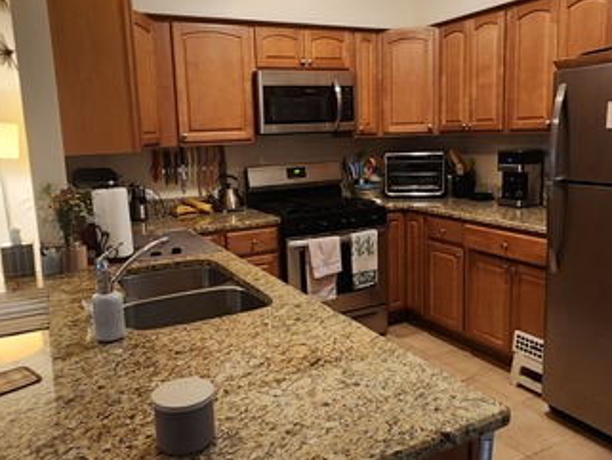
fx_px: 478
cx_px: 289
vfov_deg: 51.4
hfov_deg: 65.3
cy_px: 227
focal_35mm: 27
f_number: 2.2
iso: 320
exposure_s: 1/40
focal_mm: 2.2
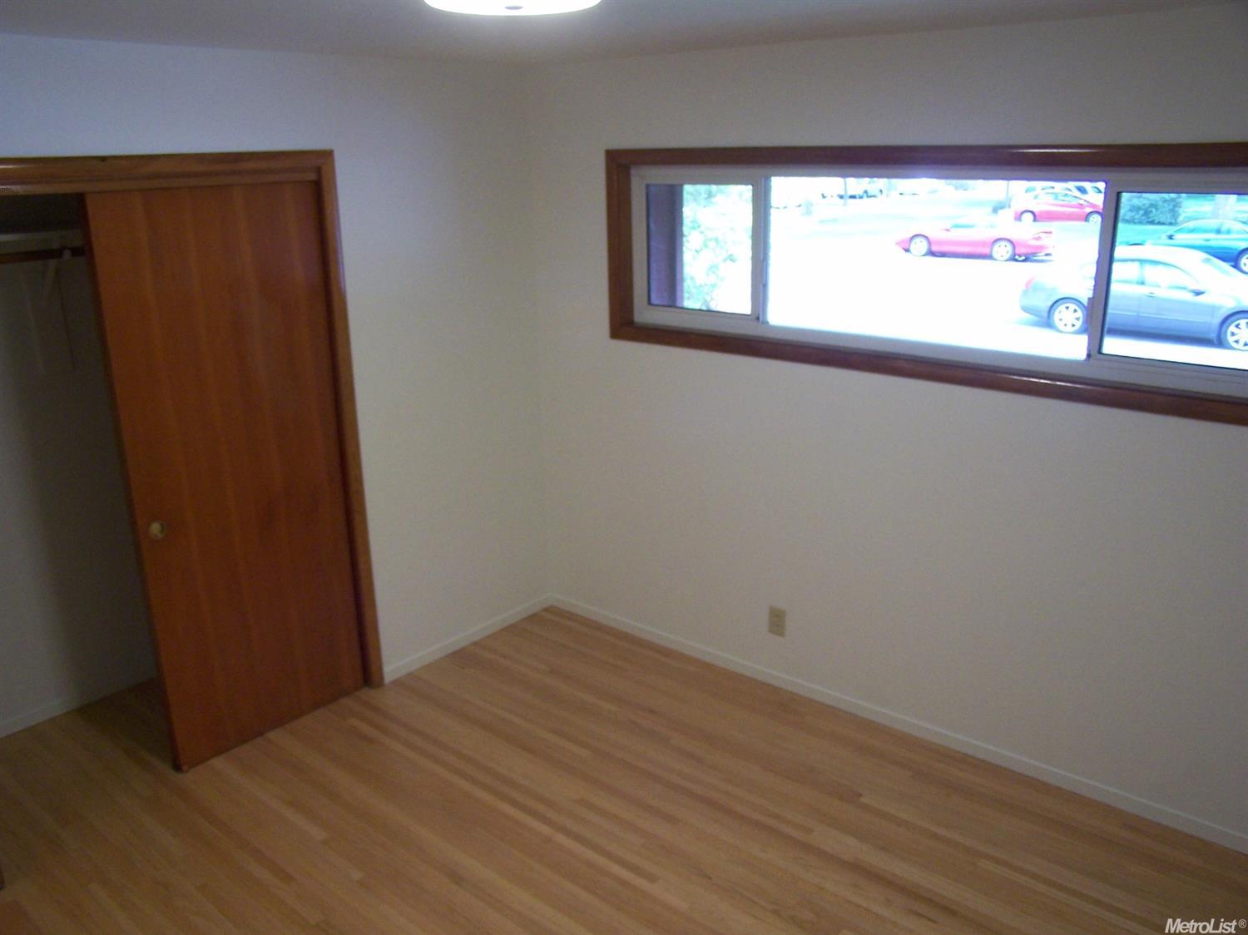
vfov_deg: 37.7
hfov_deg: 49.0
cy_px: 468
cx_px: 624
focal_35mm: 38
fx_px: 1370
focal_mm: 6.3
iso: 140
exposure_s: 1/25
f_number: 2.8
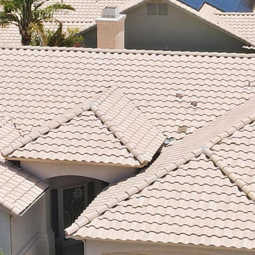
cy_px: 99
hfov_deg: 15.0
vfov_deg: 15.0
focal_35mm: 116
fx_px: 967
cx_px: 166
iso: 100
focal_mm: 4.5
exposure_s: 1/1000
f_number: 2.8
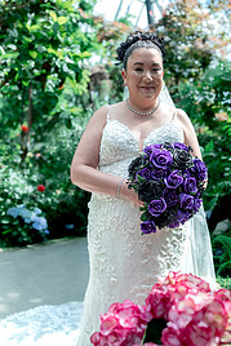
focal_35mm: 47
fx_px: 452
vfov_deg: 41.6
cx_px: 145
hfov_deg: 28.6
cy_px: 214
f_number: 2
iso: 250
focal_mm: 28
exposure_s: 1/1000
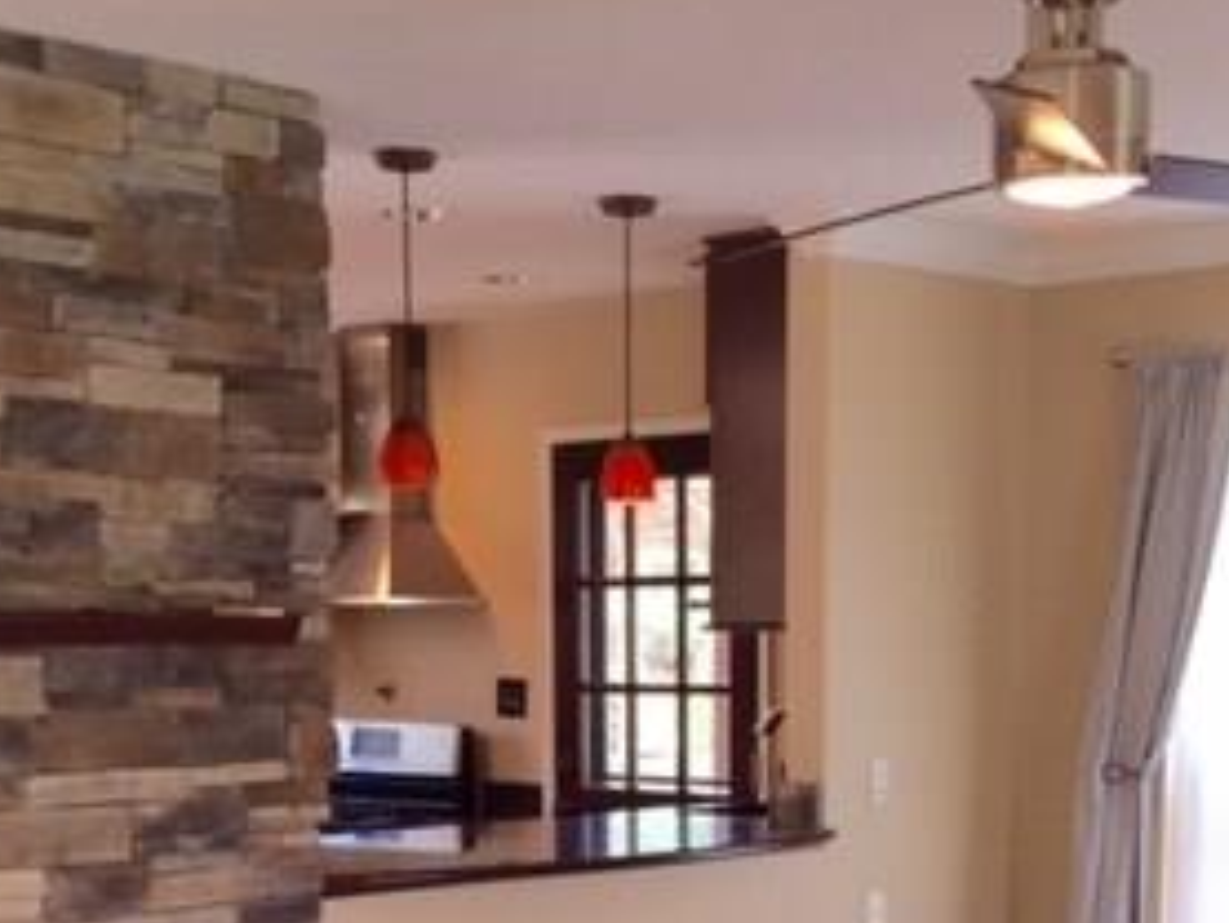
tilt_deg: -8.4
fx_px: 2380
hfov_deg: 29.0
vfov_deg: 21.0
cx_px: 639
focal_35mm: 67
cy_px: 972
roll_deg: -0.9
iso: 32
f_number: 2.2
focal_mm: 4.15
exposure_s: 1/30
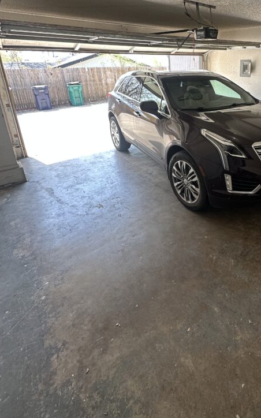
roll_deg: -0.6
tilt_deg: -19.0
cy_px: 140
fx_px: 239
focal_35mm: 21
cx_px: 215
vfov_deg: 79.6
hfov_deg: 52.8
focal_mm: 2.22
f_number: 2.2
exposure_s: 1/120
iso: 100
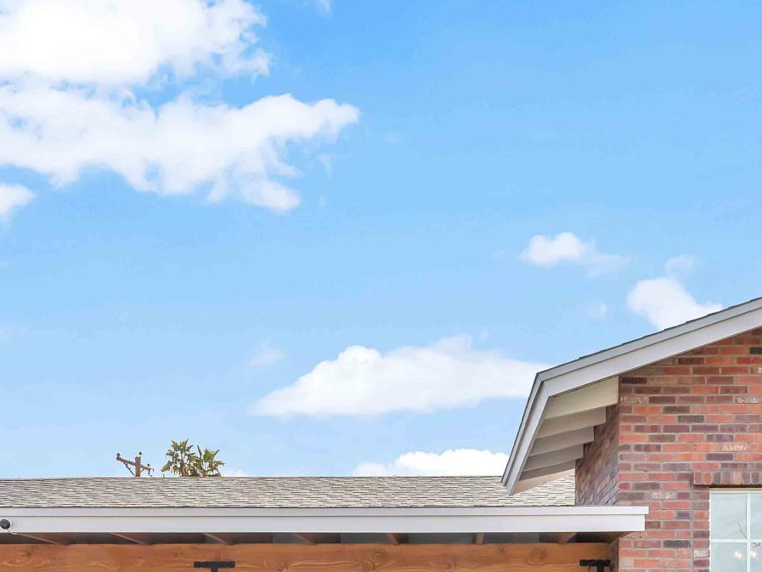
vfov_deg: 28.3
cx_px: 421
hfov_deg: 42.0
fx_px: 991
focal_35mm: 45
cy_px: 677
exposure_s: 1/250
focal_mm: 14
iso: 100
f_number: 9
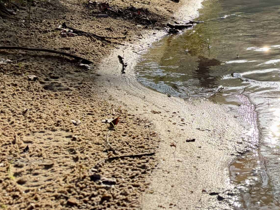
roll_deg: +0.5
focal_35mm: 54
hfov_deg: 31.4
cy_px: -17
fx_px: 437
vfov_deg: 25.2
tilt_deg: -2.6
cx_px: 310
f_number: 1.78
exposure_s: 1/2801
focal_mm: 6.76
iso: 100
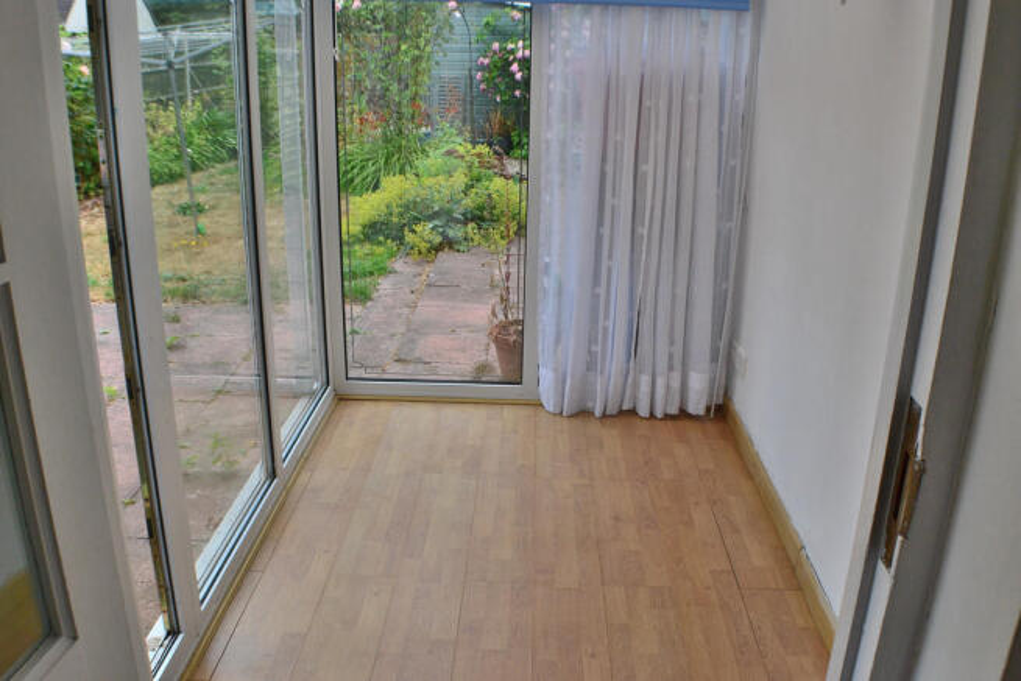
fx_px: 1106
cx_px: 510
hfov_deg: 49.5
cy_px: 340
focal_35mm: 39
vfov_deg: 34.2
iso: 400
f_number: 10
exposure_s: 1/200
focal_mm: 26
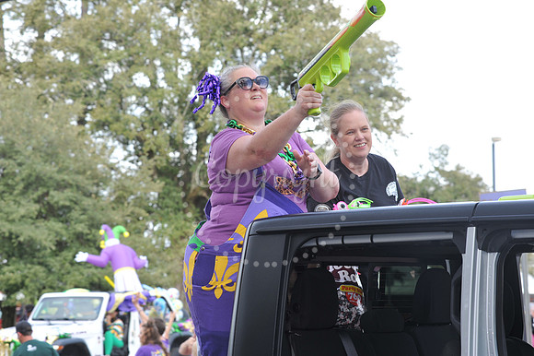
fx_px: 1660
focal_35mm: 112
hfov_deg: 18.3
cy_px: 178
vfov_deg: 12.2
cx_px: 267
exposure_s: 1/80
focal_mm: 112
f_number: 9
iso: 250
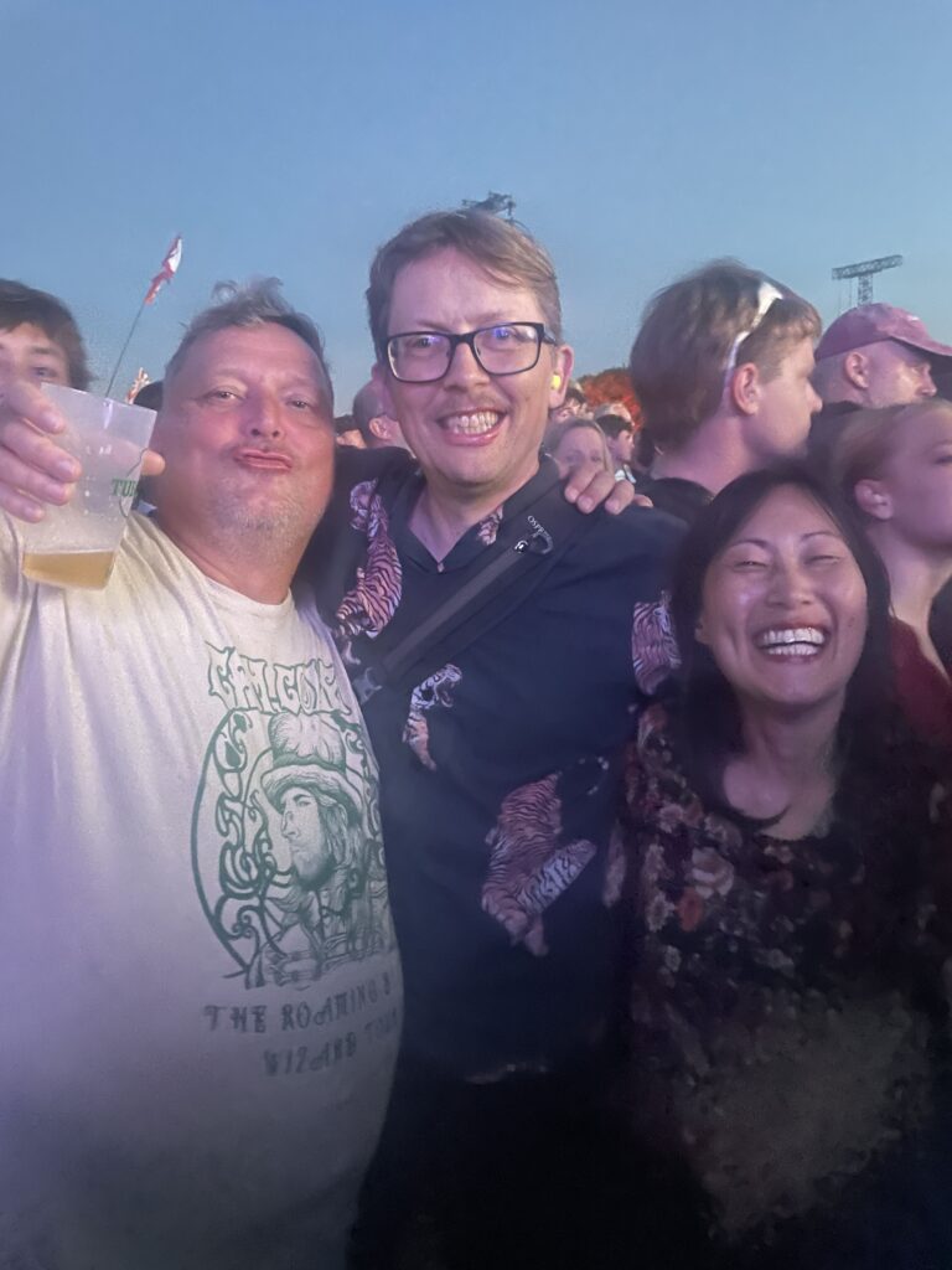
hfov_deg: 53.1
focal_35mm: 26
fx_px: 953
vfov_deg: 67.3
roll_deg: +1.4
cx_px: 476
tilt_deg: -10.1
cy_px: 635
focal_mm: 4.2
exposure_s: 1/20
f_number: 1.6
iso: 1000
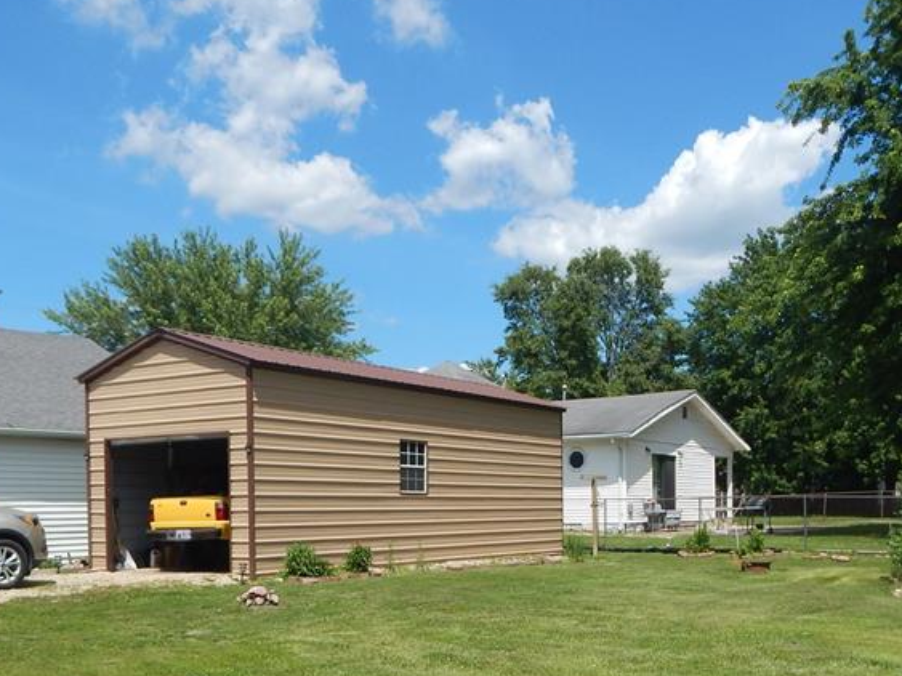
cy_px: 540
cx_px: 545
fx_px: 1042
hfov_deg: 46.5
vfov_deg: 34.8
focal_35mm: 40
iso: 125
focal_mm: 4
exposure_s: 1/640
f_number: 6
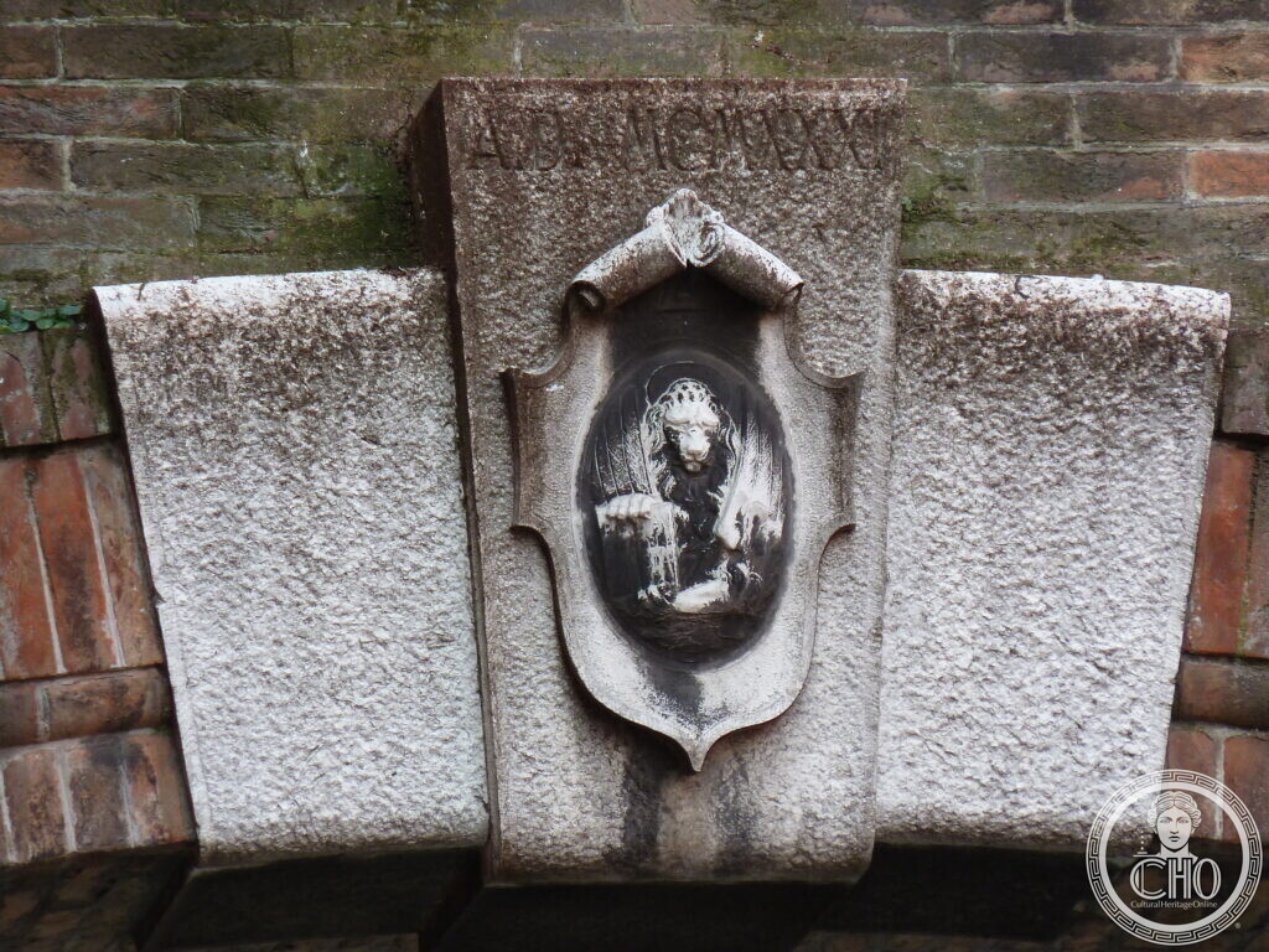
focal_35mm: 325
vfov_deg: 4.6
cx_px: 634
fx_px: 11914
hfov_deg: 6.1
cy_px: 476
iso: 160
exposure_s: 1/125
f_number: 4.9
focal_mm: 49.2
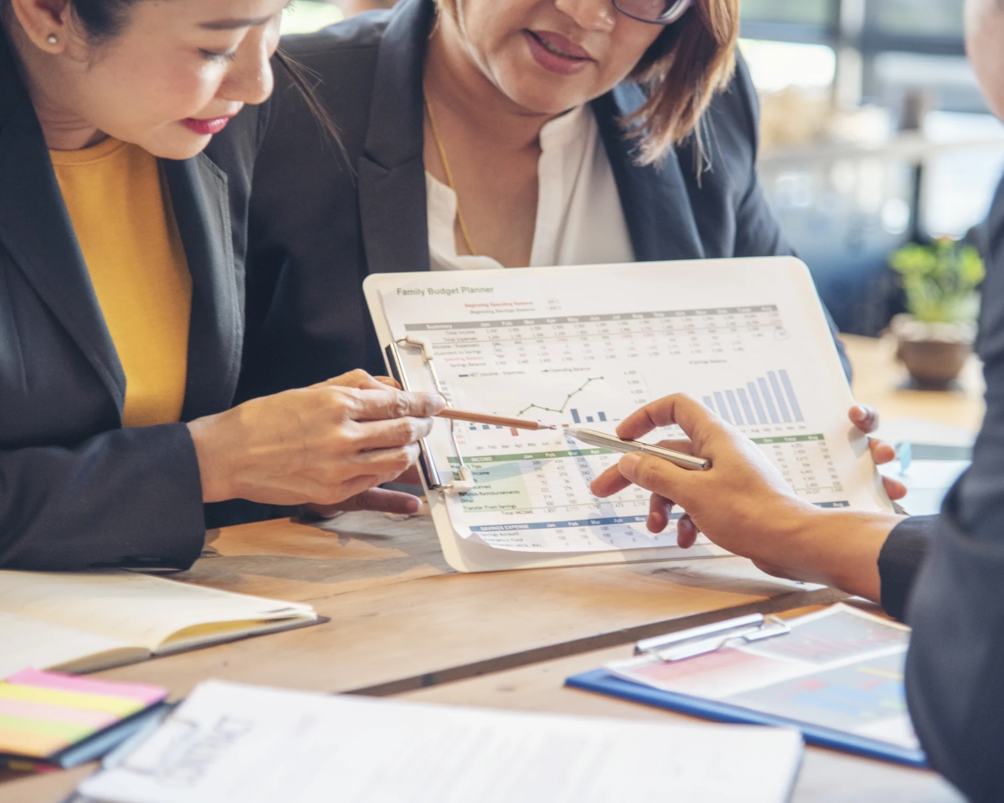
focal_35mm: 119
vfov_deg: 13.0
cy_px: 401
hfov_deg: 16.2
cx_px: 557
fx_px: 3536
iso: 640
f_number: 4
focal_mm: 105
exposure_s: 1/100
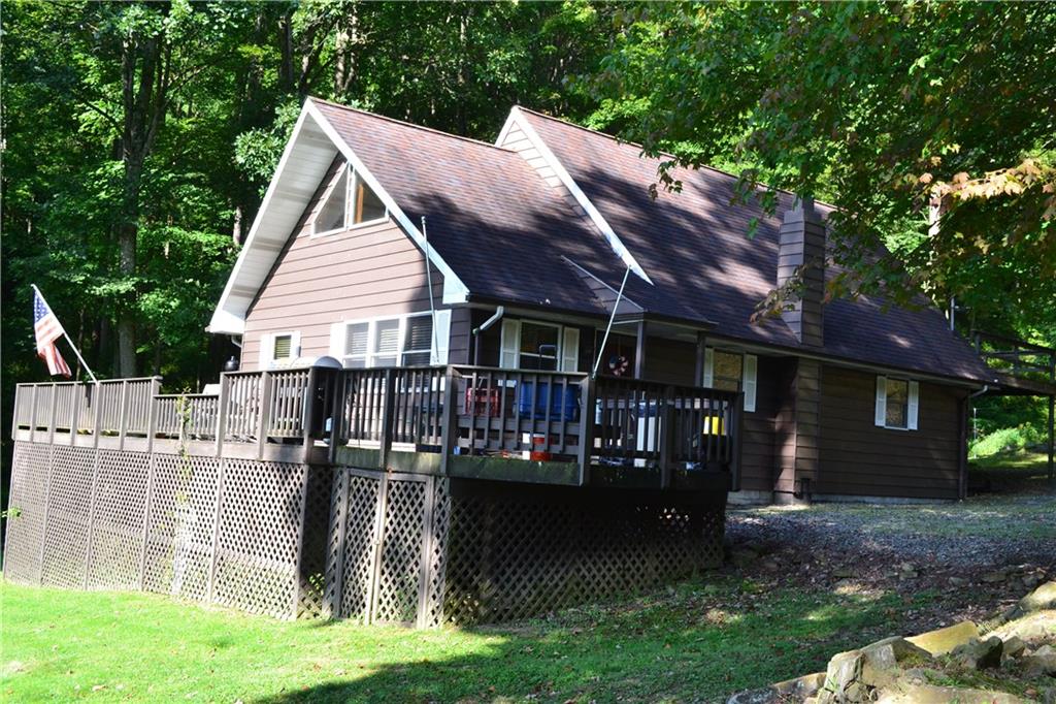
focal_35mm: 39
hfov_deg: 49.6
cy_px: 352
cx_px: 528
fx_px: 1144
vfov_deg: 34.2
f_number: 9
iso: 400
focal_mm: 26
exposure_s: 1/125
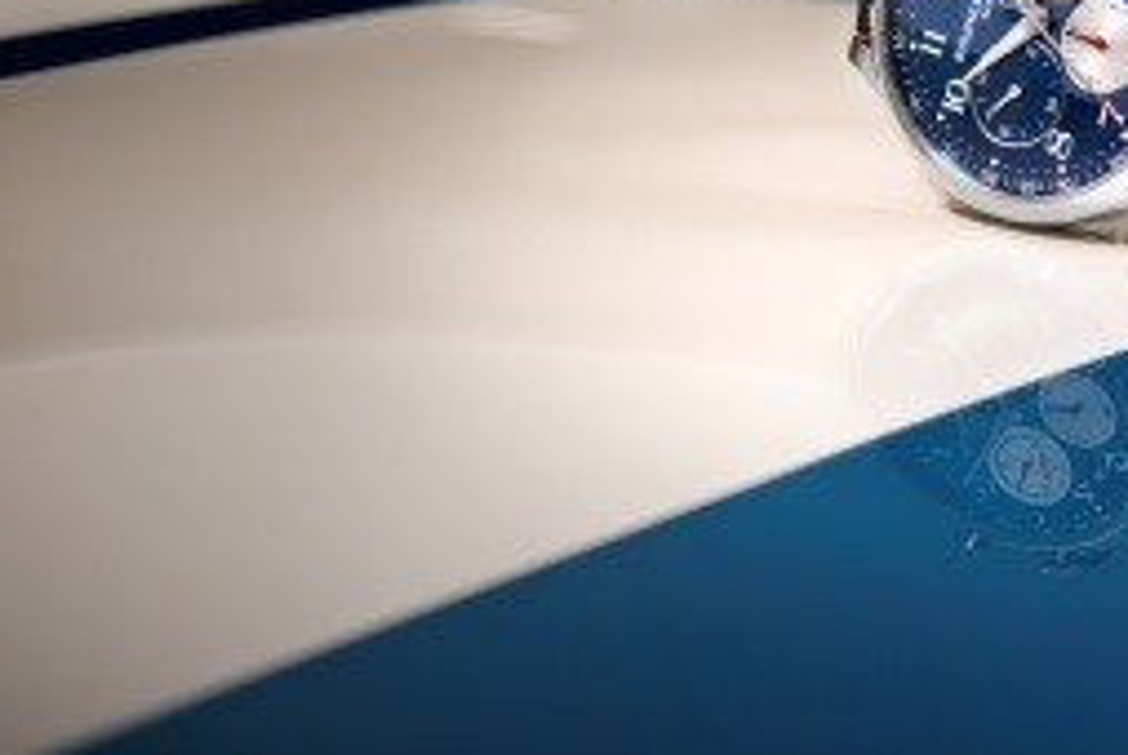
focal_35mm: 185
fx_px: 5803
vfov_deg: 7.4
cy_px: 100
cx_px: 941
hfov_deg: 11.1
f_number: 11
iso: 200
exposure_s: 1/200
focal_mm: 105
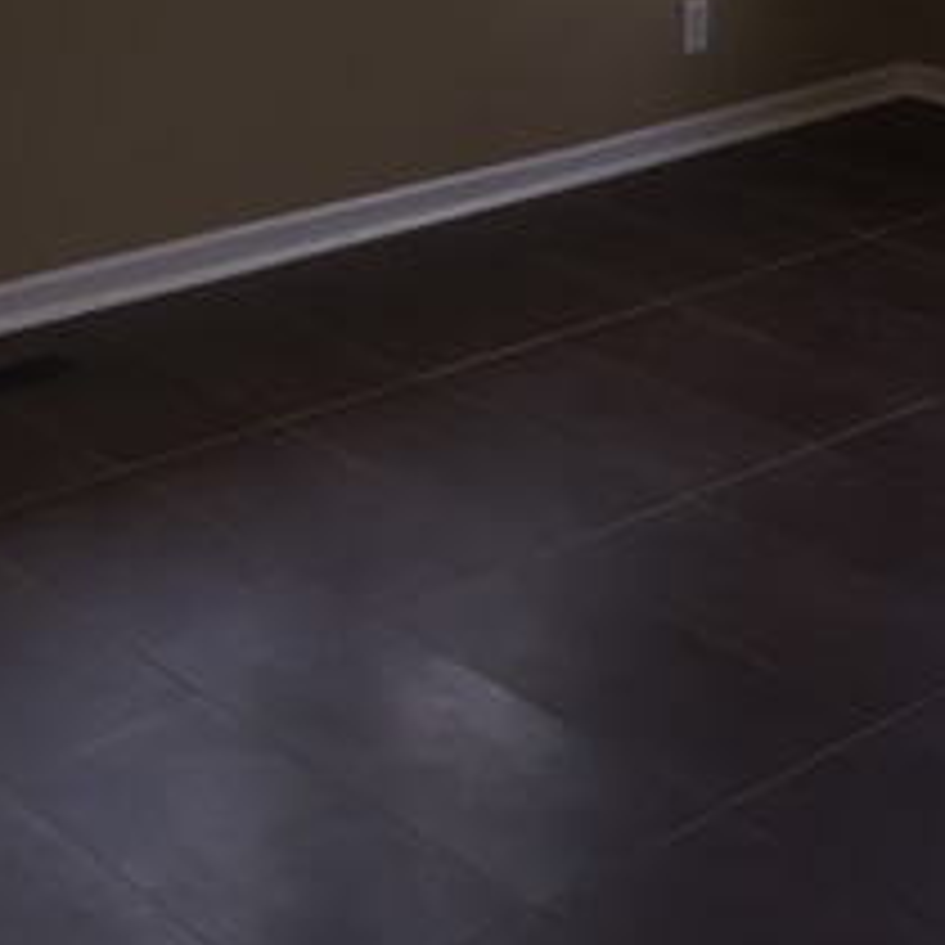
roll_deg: -1.8
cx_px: 454
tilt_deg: -9.5
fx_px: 2409
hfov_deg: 22.2
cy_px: -90
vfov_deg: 21.1
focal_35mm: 78
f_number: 2.2
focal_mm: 4.15
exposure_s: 1/120
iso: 40
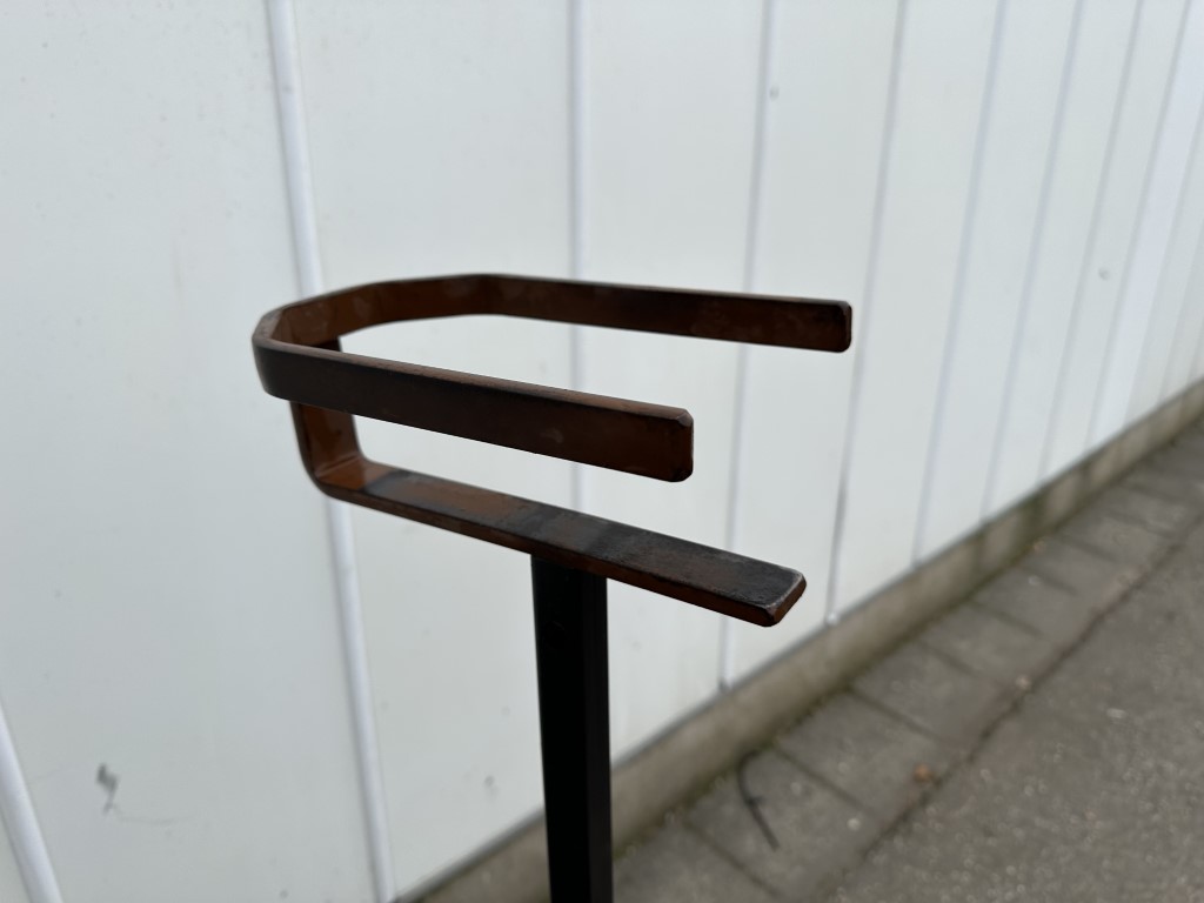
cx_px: 602
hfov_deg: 71.6
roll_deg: -0.3
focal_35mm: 24
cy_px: 452
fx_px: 835
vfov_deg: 56.8
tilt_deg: -22.3
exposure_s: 1/1040
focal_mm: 6.86
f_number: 1.78
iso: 80
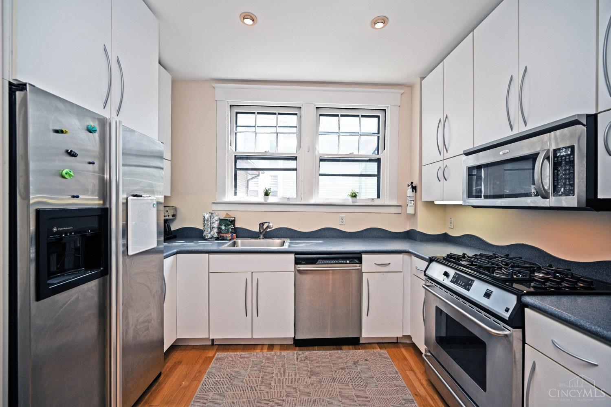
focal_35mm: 14
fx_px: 238
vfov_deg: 81.2
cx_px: 306
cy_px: 204
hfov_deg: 104.3
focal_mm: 14
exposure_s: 1/100
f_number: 5
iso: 200
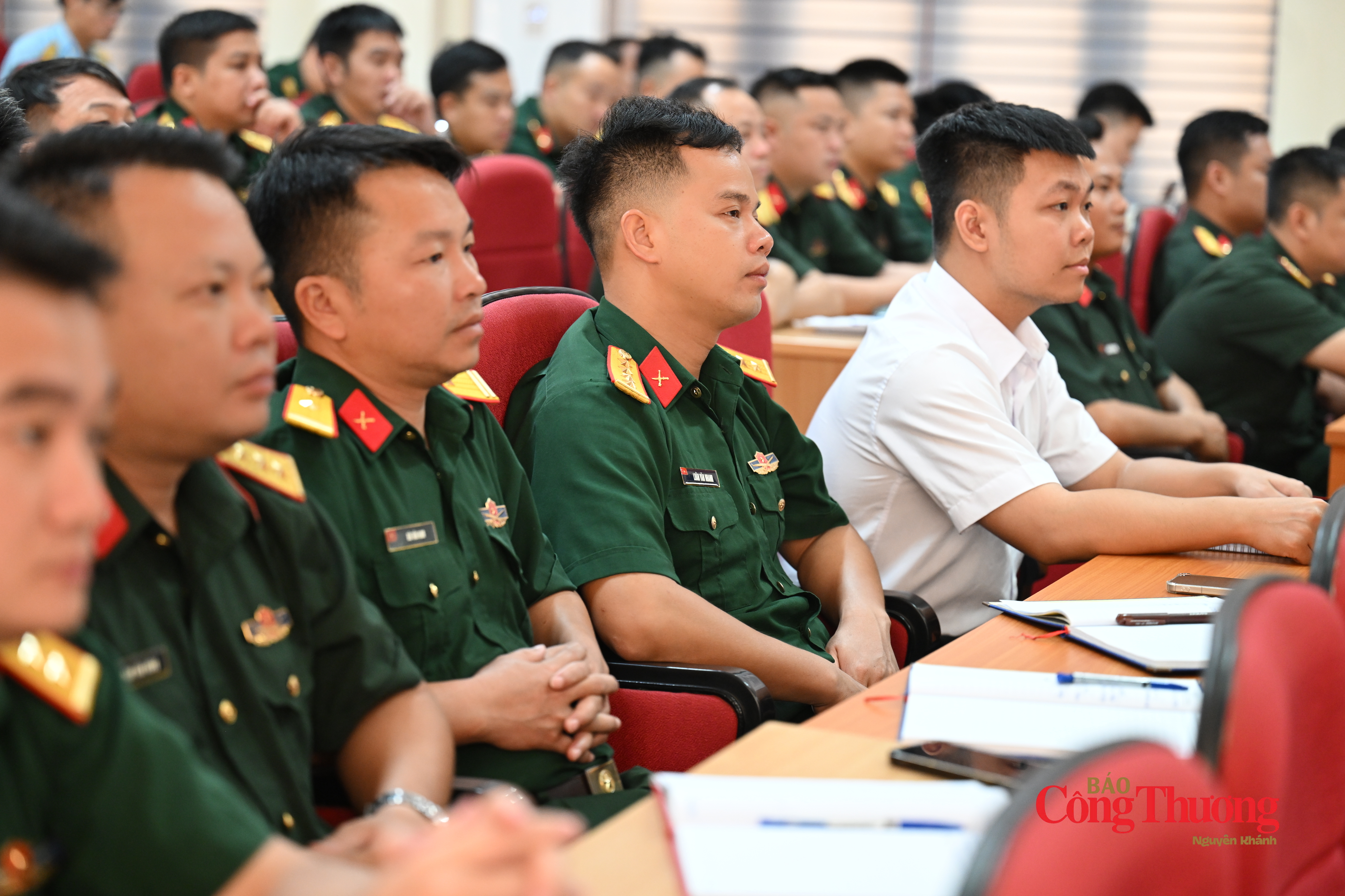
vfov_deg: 17.1
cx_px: 672
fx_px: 2989
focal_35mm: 80
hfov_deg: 25.4
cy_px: 448
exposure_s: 1/100
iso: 2000
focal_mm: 80
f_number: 2.8
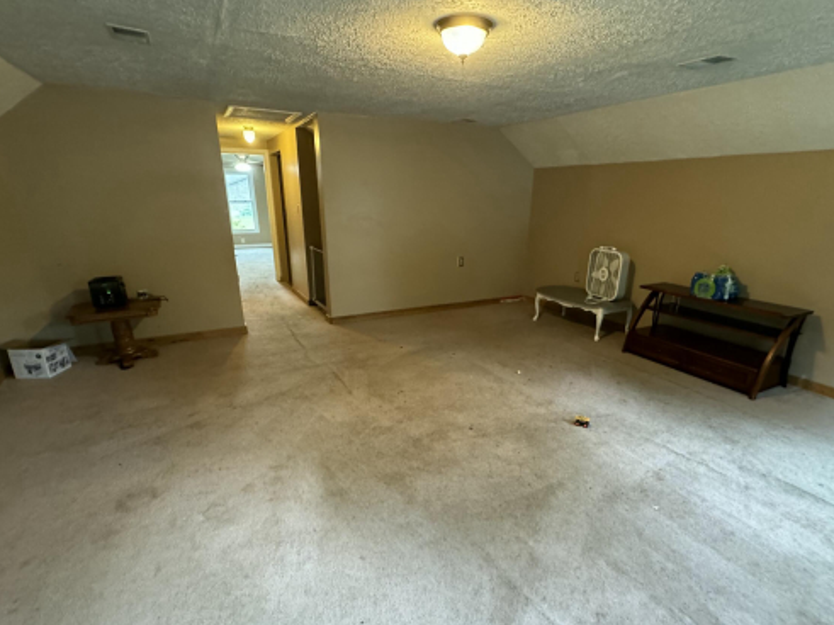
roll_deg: -0.2
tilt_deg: -20.4
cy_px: 352
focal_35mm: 19
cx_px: 431
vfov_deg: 68.4
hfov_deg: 84.7
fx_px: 458
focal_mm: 2.22
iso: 1250
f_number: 2.2
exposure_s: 1/60
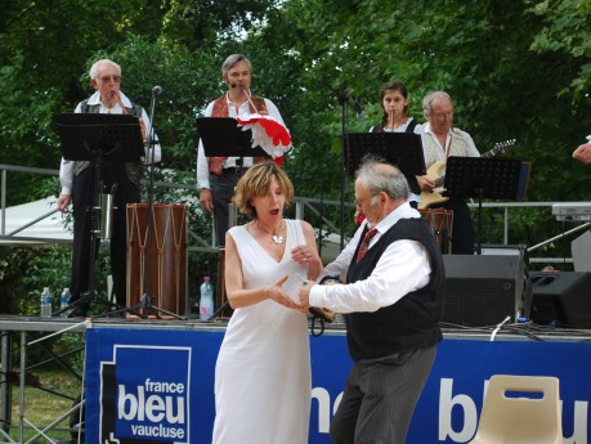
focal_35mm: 111
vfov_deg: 13.4
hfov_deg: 17.8
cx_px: 270
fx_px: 1891
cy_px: 253
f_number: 5.6
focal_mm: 55
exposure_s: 1/125
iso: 200
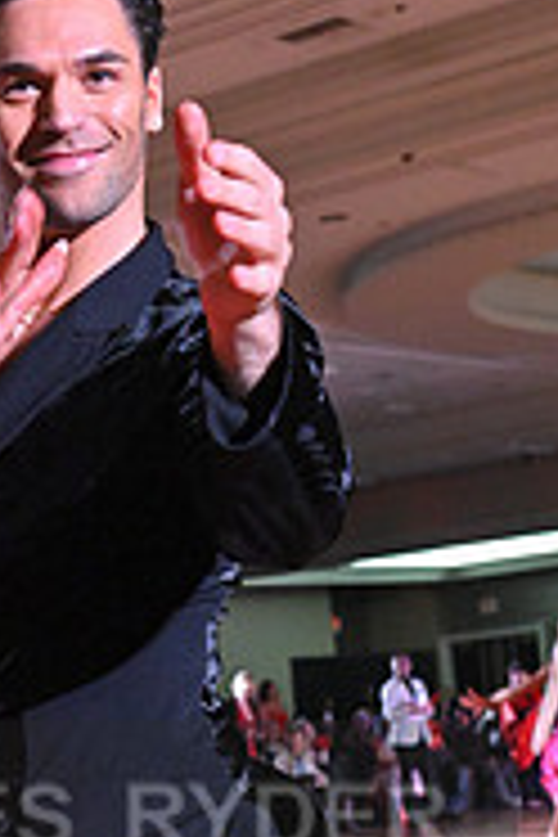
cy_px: 873
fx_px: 2464
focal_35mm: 106
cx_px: -101
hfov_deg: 12.6
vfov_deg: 18.7
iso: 6400
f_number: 5
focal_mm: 34
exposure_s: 1/400
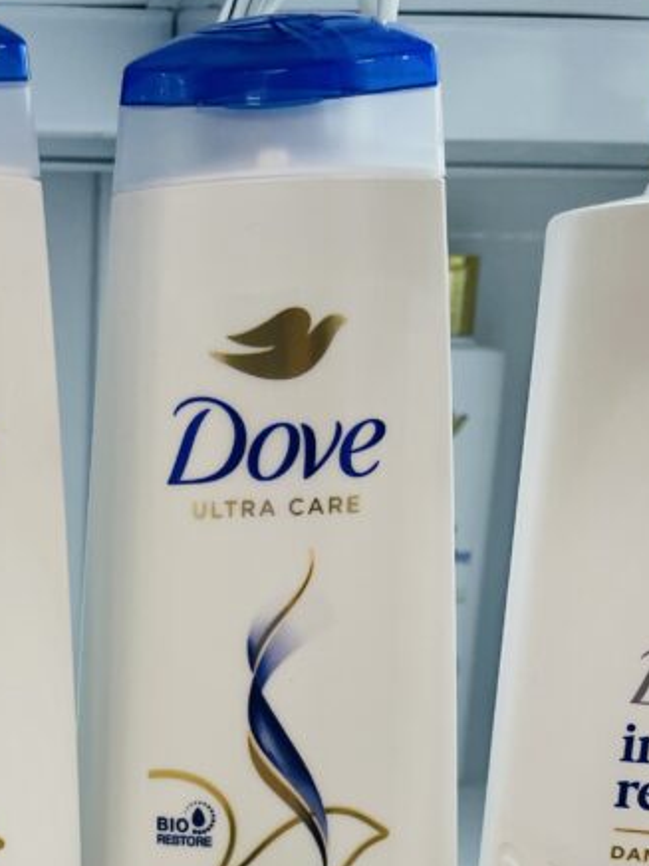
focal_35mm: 61
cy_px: 922
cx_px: 38
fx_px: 1525
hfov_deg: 23.3
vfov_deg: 29.0
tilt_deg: -17.0
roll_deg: -1.4
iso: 64
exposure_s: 1/120
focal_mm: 4.2
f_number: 1.6
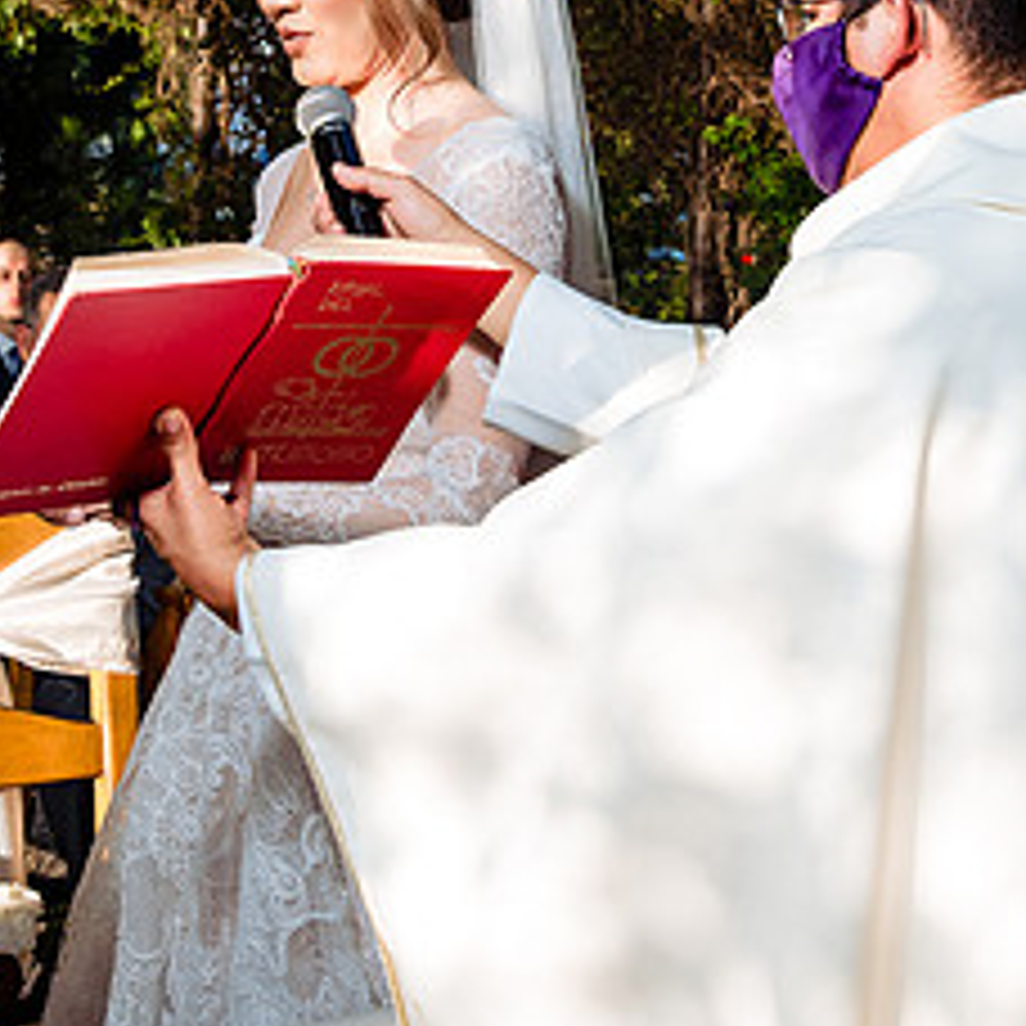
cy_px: 227
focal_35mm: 82
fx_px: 2750
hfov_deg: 21.1
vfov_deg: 20.9
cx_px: 585
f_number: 6.3
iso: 800
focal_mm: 38
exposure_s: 1/200
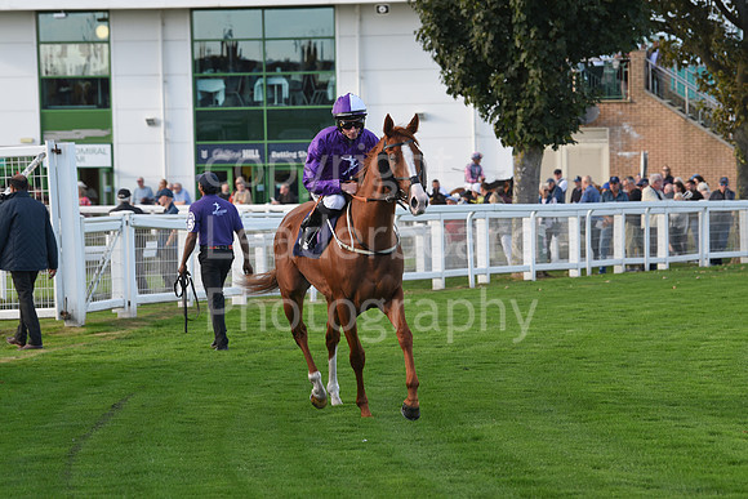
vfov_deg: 8.3
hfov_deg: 12.4
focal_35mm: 165
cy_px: 250
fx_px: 3429
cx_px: 374
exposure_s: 1/500
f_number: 6.3
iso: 400
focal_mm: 165
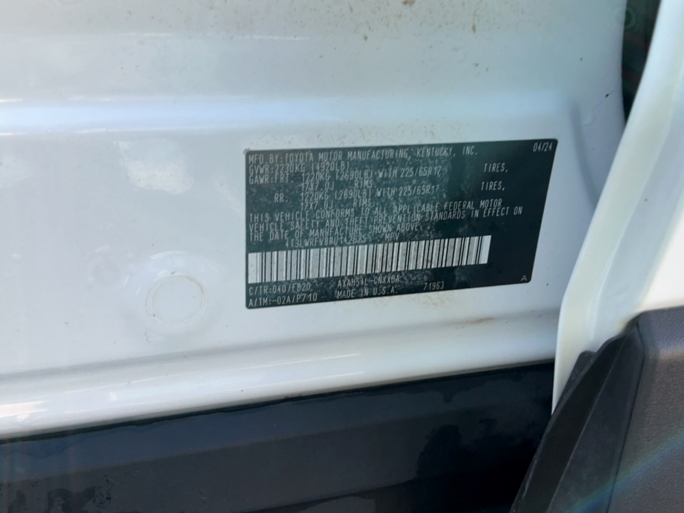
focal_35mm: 30
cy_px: 256
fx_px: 593
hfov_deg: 60.0
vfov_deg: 46.8
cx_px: 342
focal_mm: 3
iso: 16
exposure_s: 1/120
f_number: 1.8
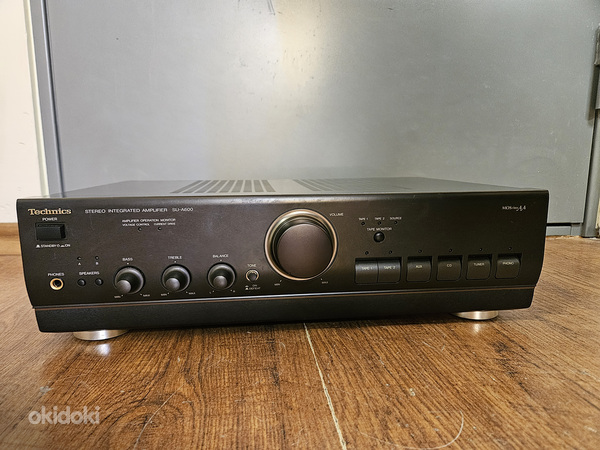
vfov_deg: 58.9
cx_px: 300
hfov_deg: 73.9
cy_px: 225
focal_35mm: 23
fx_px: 399
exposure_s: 1/50
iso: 640
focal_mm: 5.4
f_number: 1.8
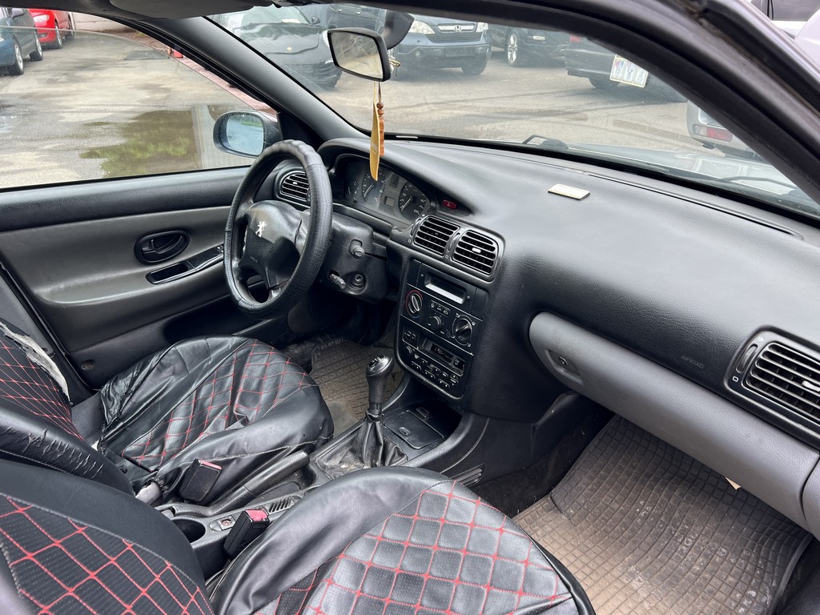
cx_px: 410
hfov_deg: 67.3
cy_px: 308
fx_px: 616
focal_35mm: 26
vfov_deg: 53.1
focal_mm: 5.7
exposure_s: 1/121
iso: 50
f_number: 1.5
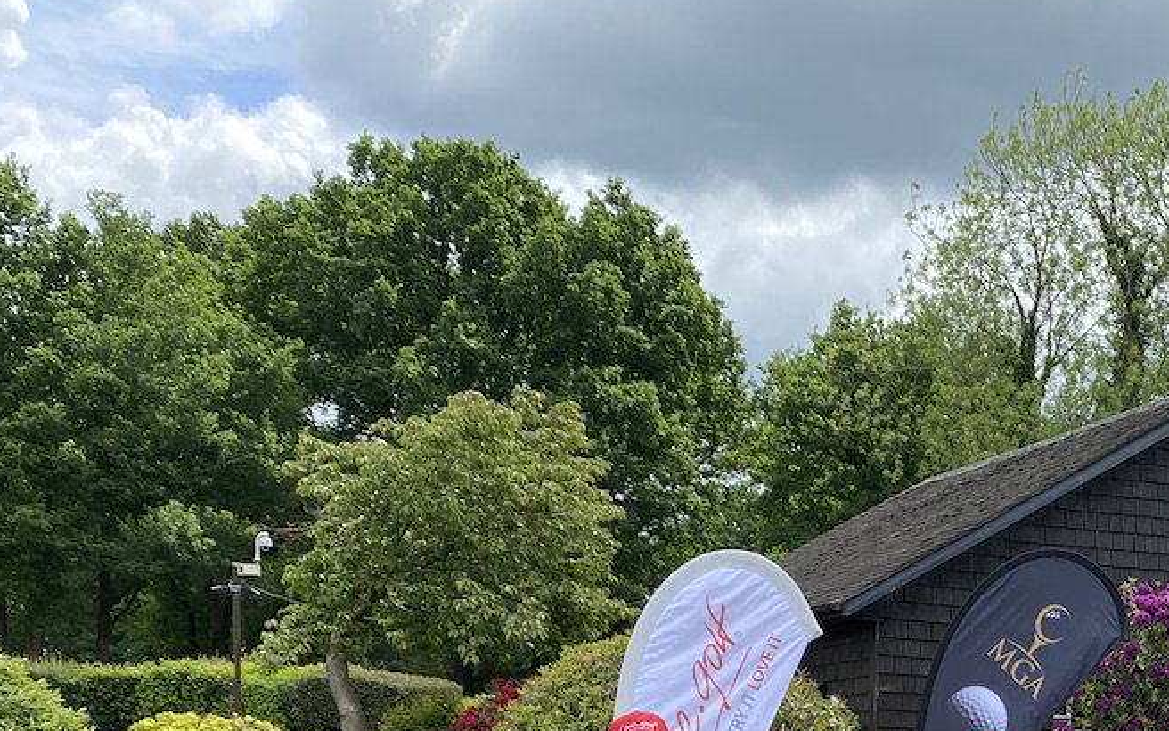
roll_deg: -1.6
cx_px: 1042
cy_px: 980
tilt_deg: -4.9
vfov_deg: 18.9
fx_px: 2007
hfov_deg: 31.1
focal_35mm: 63
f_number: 1.8
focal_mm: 4.25
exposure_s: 1/927
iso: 32
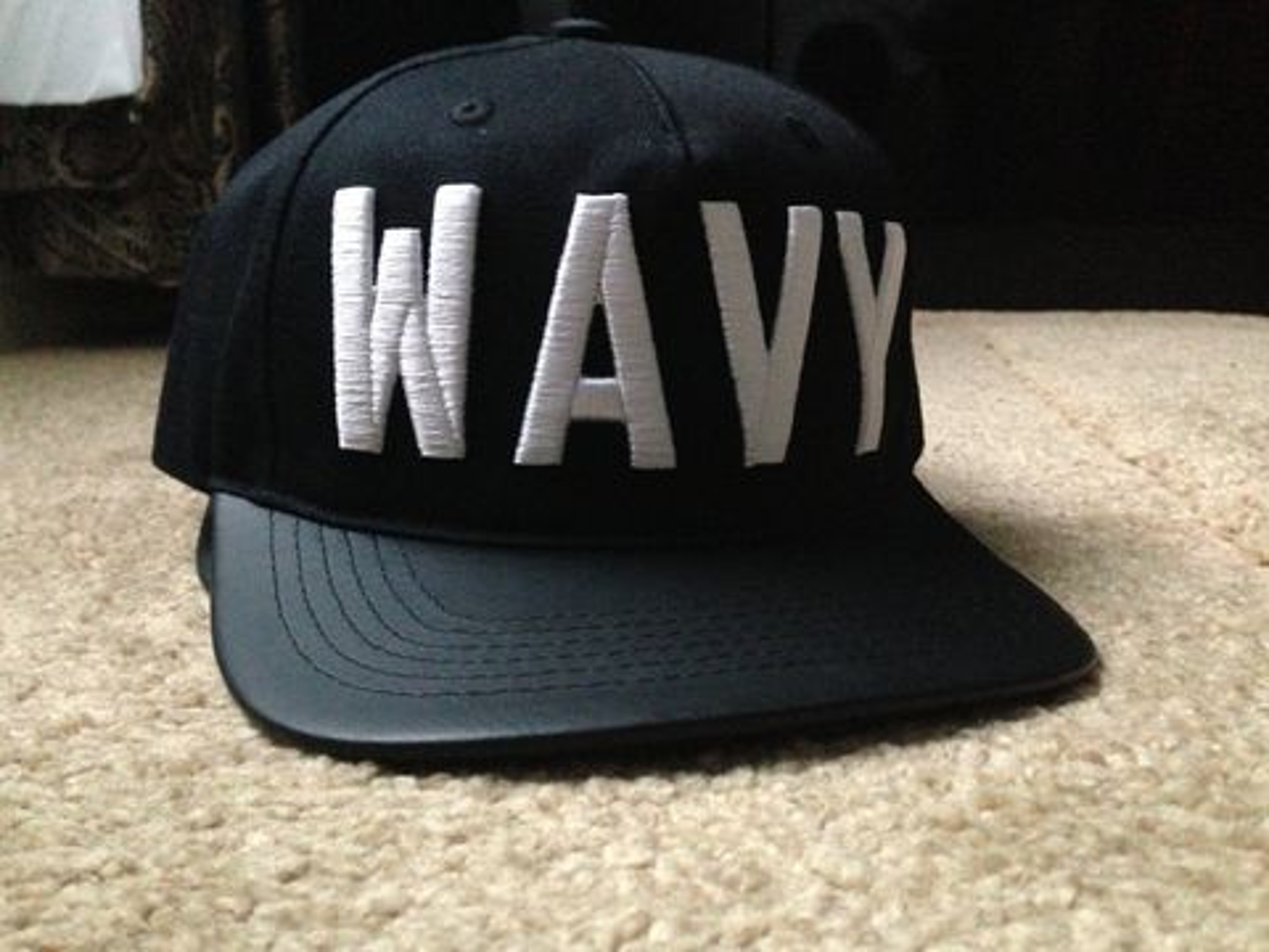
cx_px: 634
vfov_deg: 42.9
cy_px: 476
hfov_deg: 55.4
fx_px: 1210
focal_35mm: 33
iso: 800
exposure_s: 1/15
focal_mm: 4.13
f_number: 2.4
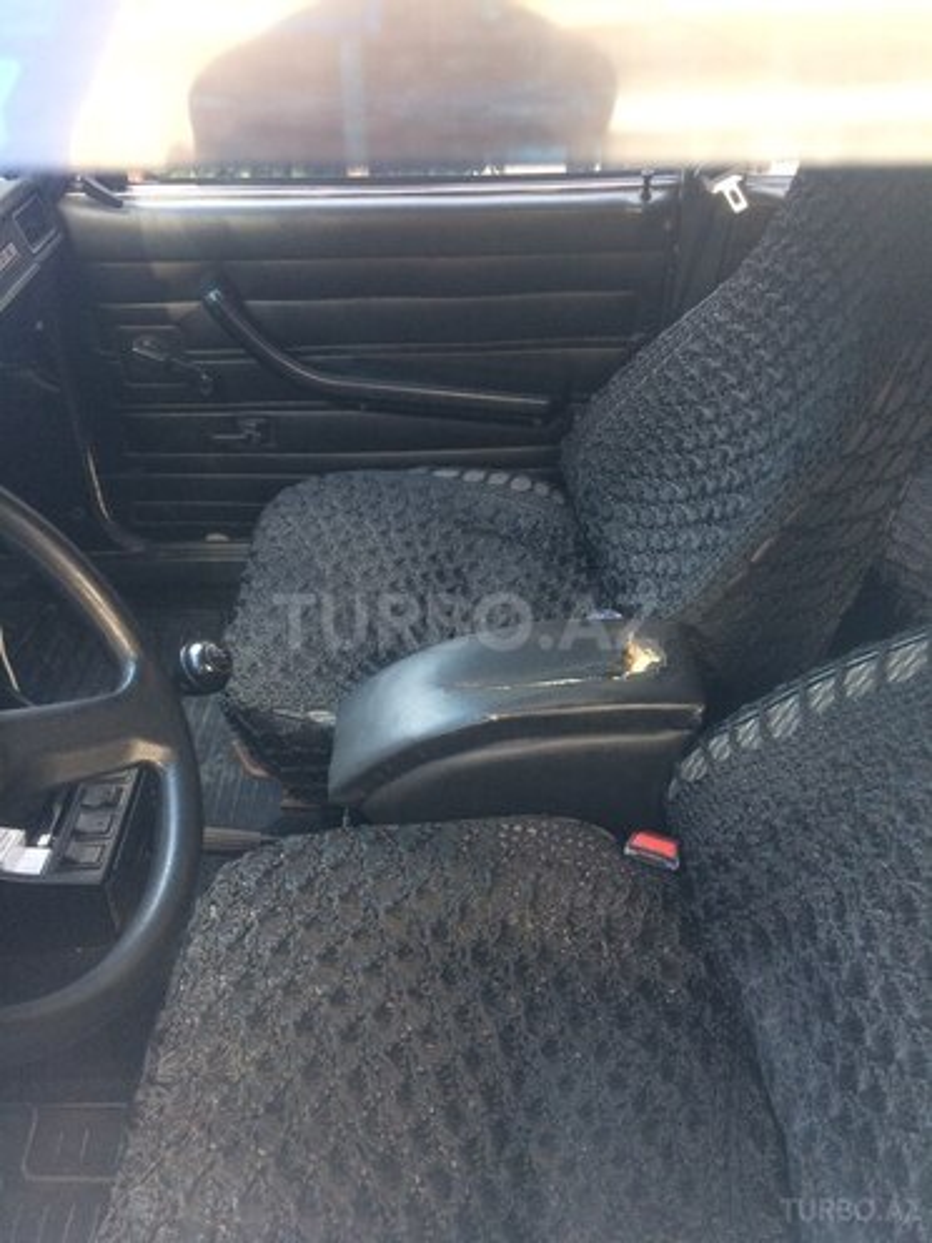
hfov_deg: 48.2
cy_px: 622
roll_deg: +2.4
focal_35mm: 29
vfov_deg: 61.7
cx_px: 466
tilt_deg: -35.1
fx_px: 1041
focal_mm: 4.15
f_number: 2.2
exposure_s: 1/33
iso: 64
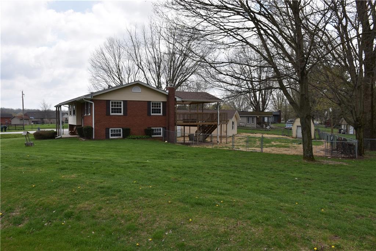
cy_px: 126
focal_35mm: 27
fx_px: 282
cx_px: 188
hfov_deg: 67.4
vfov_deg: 47.9
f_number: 7.1
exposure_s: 1/250
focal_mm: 18
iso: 100
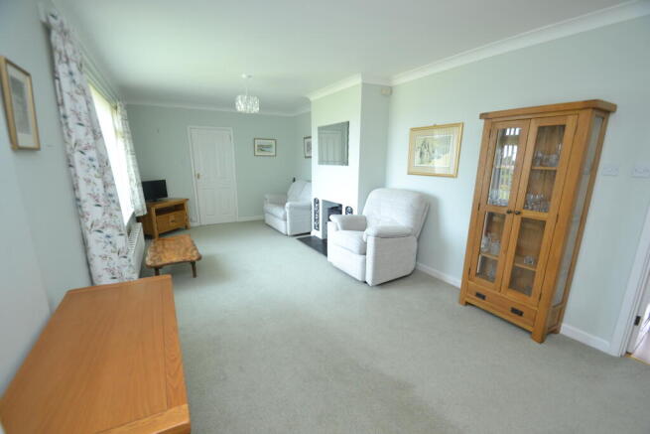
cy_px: 217
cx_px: 325
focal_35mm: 15
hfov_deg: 100.4
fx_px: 271
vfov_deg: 77.4
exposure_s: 1/80
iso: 400
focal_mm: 10
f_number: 4.5
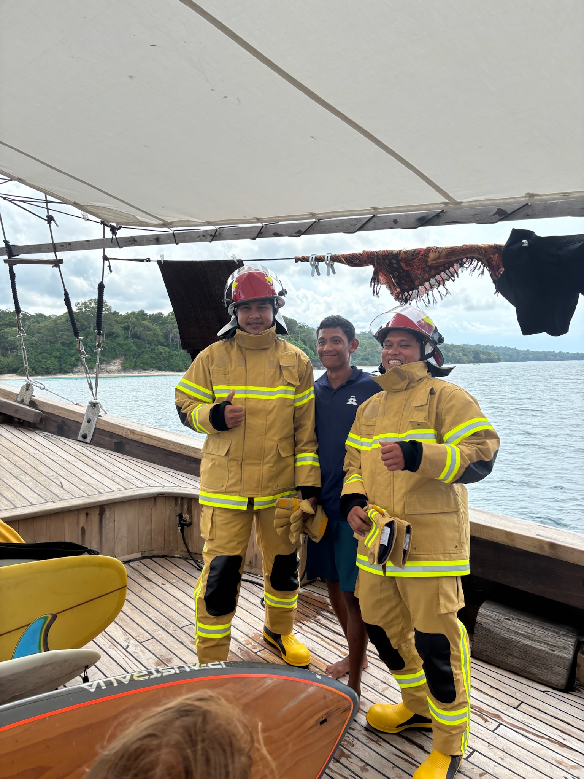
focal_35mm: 26
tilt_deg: -5.0
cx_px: 292
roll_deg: -0.3
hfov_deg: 53.1
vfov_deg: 67.3
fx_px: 585
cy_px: 390
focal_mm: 5.96
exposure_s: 1/988
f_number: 1.6
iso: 50
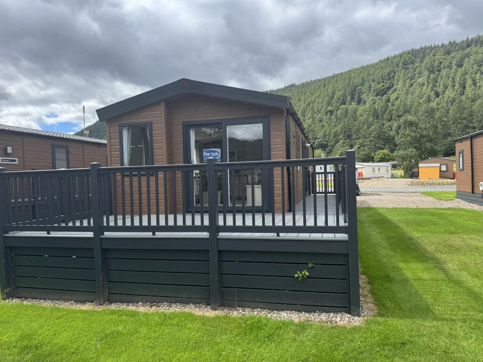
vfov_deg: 56.8
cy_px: 181
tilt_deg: -0.9
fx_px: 335
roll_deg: +2.7
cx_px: 242
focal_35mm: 24
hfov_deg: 71.6
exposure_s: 1/2833
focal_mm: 6.76
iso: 80
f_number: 1.78
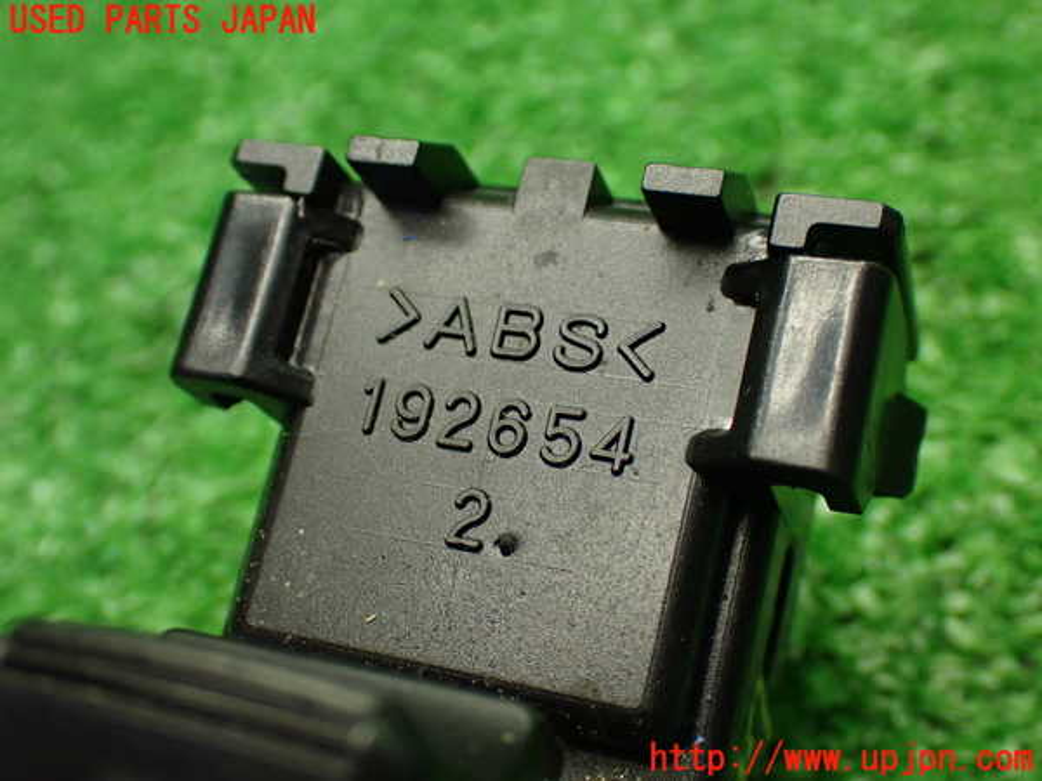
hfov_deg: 38.2
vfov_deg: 29.1
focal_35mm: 50
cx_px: 521
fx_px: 1505
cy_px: 390
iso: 800
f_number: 3.2
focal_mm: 9.01
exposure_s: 1/60
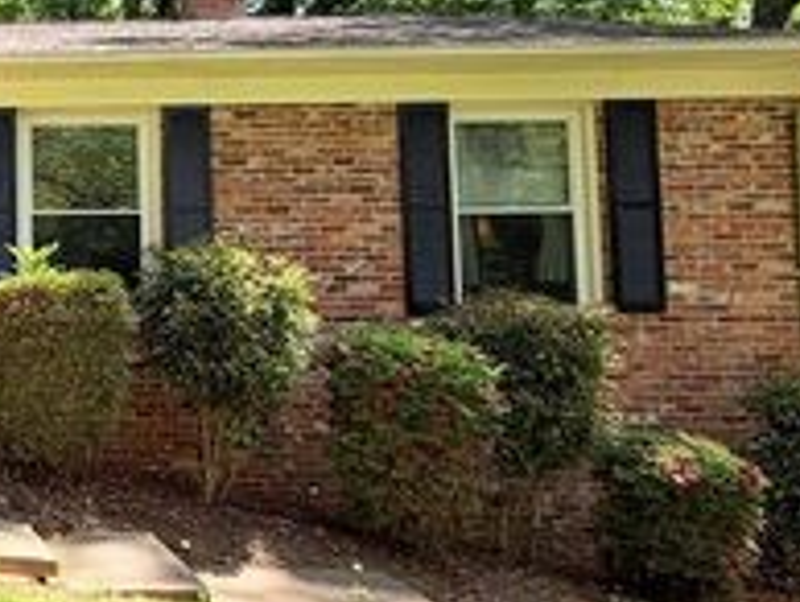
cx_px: -157
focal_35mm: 36
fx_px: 833
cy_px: 229
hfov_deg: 38.3
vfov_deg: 39.5
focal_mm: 2.22
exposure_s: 1/502
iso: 50
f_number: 2.2
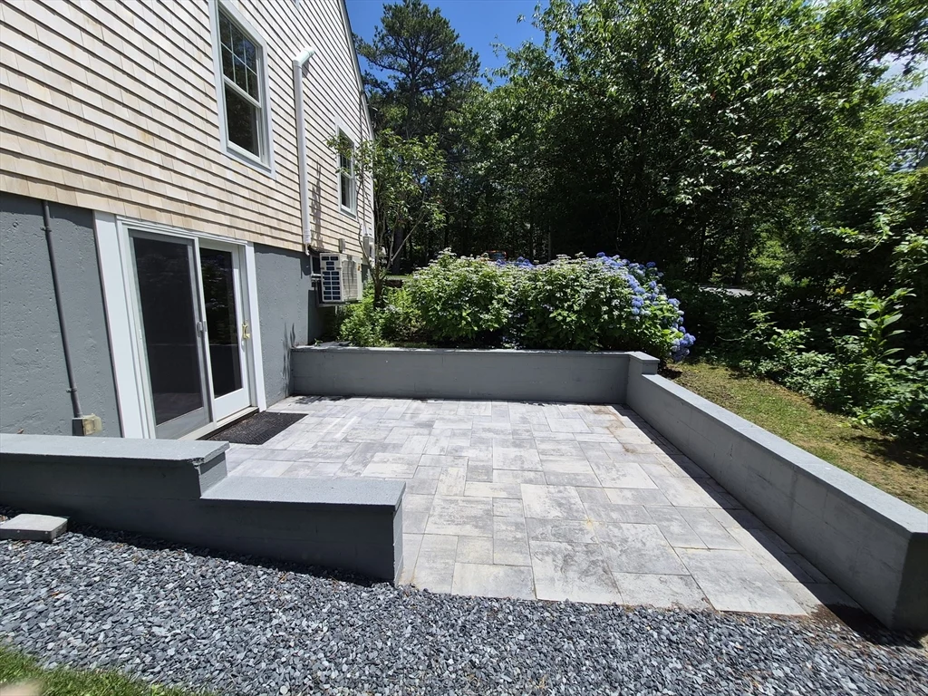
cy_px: 348
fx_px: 349
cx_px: 464
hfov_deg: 106.2
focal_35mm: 13
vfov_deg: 89.9
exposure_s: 1/2080
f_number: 2.2
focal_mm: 1.74
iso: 40
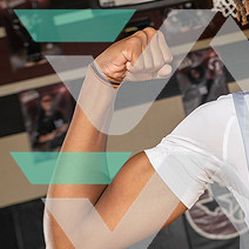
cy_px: 72
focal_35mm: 86
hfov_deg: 18.9
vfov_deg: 20.1
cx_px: 312
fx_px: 700
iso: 320
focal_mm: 37
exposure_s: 1/250
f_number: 5.6
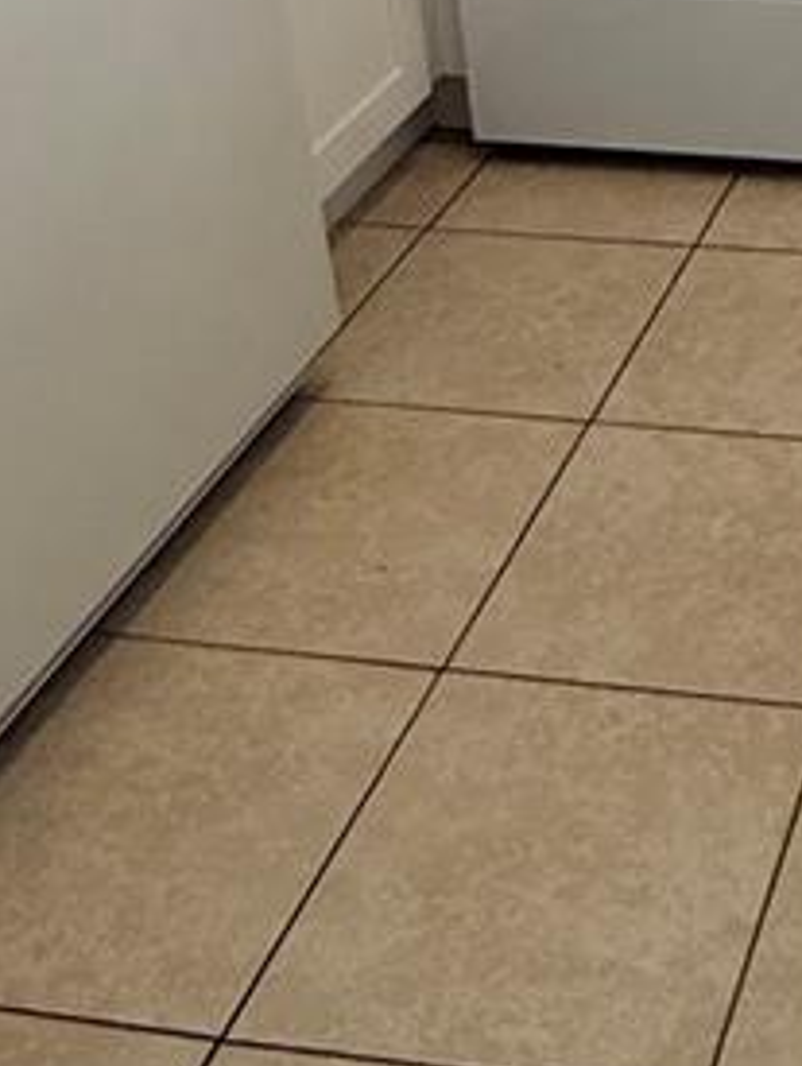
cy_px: -155
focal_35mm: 61
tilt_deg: -18.2
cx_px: 1046
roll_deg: +0.9
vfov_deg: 28.3
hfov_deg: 21.7
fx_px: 1880
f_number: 2.2
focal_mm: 2.22
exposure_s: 1/120
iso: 200
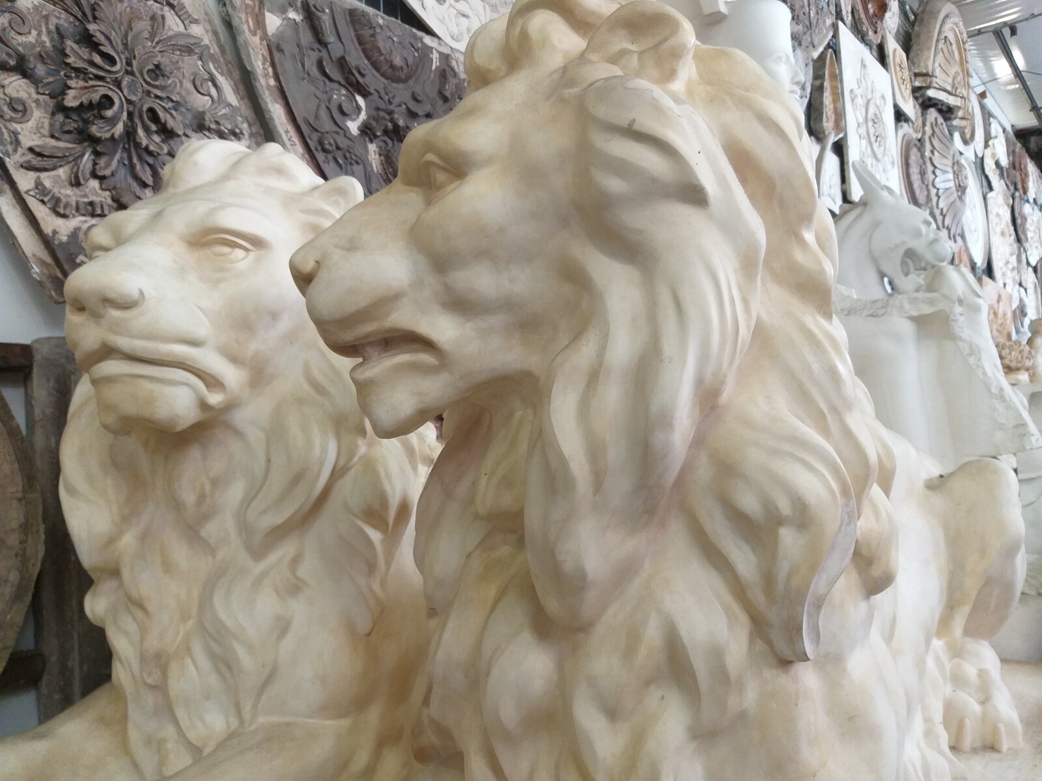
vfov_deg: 53.1
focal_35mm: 26
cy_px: 390
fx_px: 783
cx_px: 521
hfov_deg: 67.3
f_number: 1.7
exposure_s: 1/50
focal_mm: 3.93
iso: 125
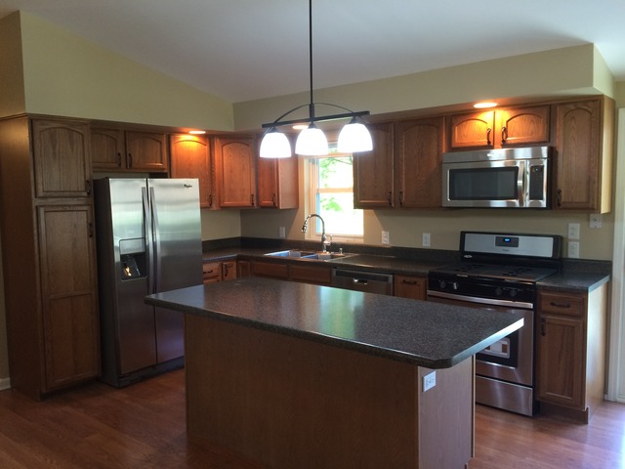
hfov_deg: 61.7
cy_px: 234
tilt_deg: -6.1
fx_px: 524
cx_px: 312
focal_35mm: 29
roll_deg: +0.2
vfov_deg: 48.2
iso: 100
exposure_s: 1/30
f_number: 2.2
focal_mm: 4.15
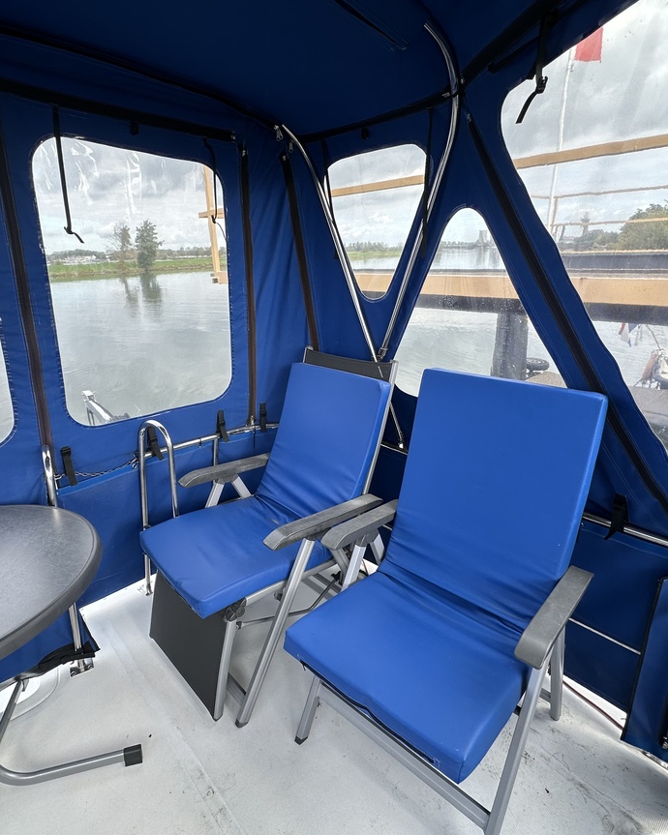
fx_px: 470
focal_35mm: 19
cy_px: 405
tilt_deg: -18.5
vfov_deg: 83.3
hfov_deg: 70.4
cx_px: 283
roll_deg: +1.9
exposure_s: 1/275
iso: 40
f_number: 2.2
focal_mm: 2.22
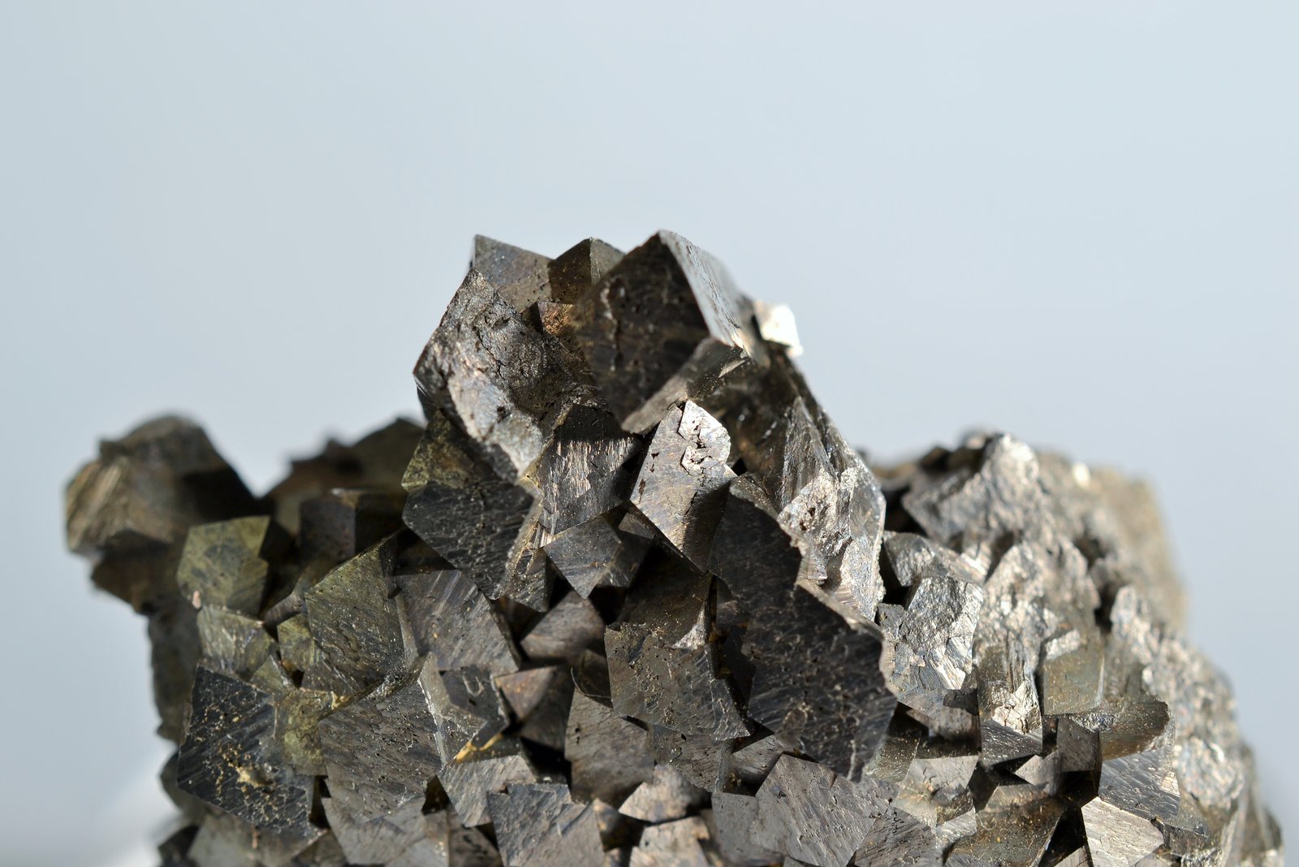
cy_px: 434
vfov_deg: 22.6
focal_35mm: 60
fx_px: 2165
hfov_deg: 33.4
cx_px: 650
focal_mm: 40
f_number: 10
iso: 100
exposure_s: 1/1.6
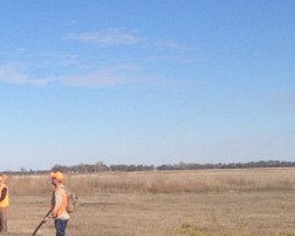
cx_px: -74
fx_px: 1109
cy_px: 272
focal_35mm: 127
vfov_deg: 11.9
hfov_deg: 14.6
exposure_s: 1/2762
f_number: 2.4
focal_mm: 4.28
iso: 50
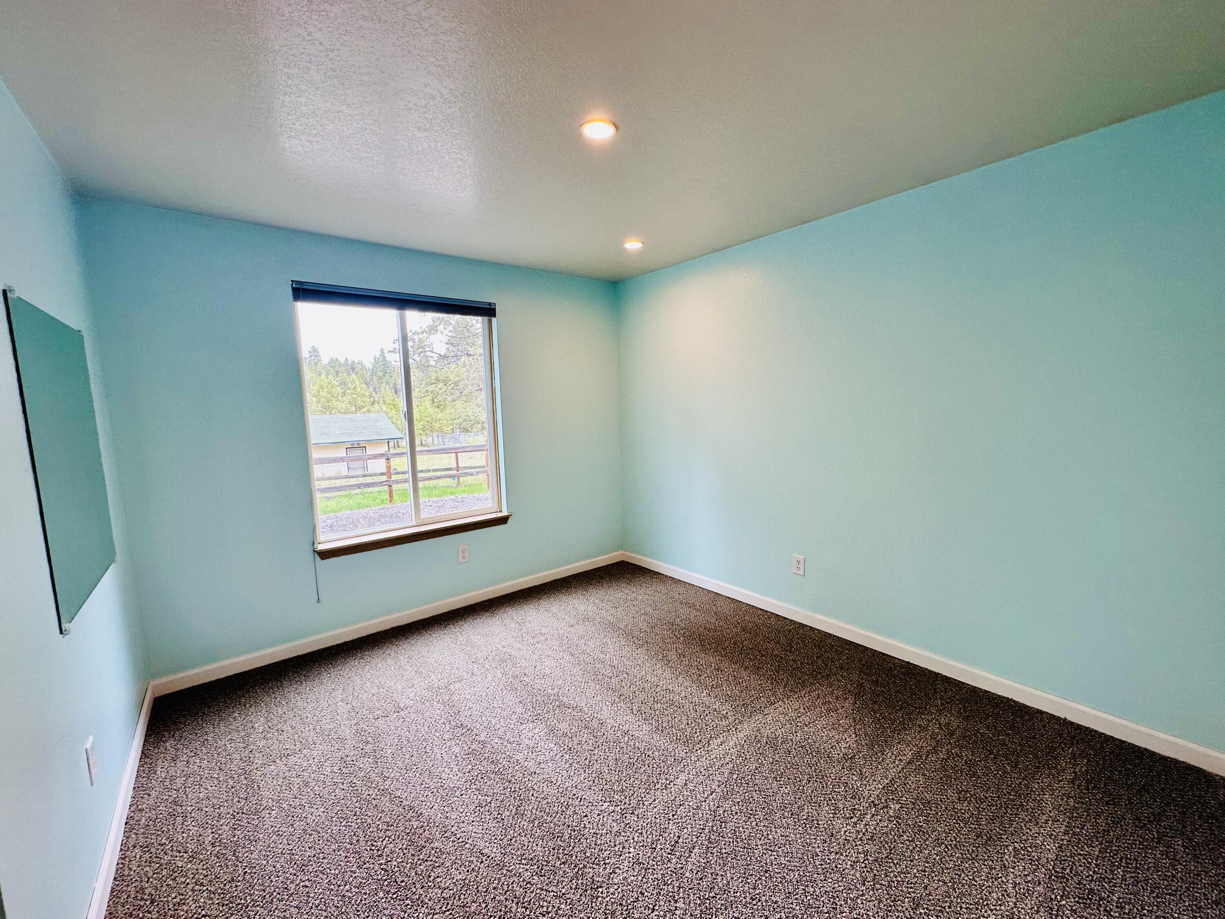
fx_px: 495
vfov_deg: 85.7
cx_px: 612
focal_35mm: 14
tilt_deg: -6.3
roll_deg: +1.6
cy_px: 460
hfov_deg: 102.1
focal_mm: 2.22
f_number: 2.2
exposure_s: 1/120
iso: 100
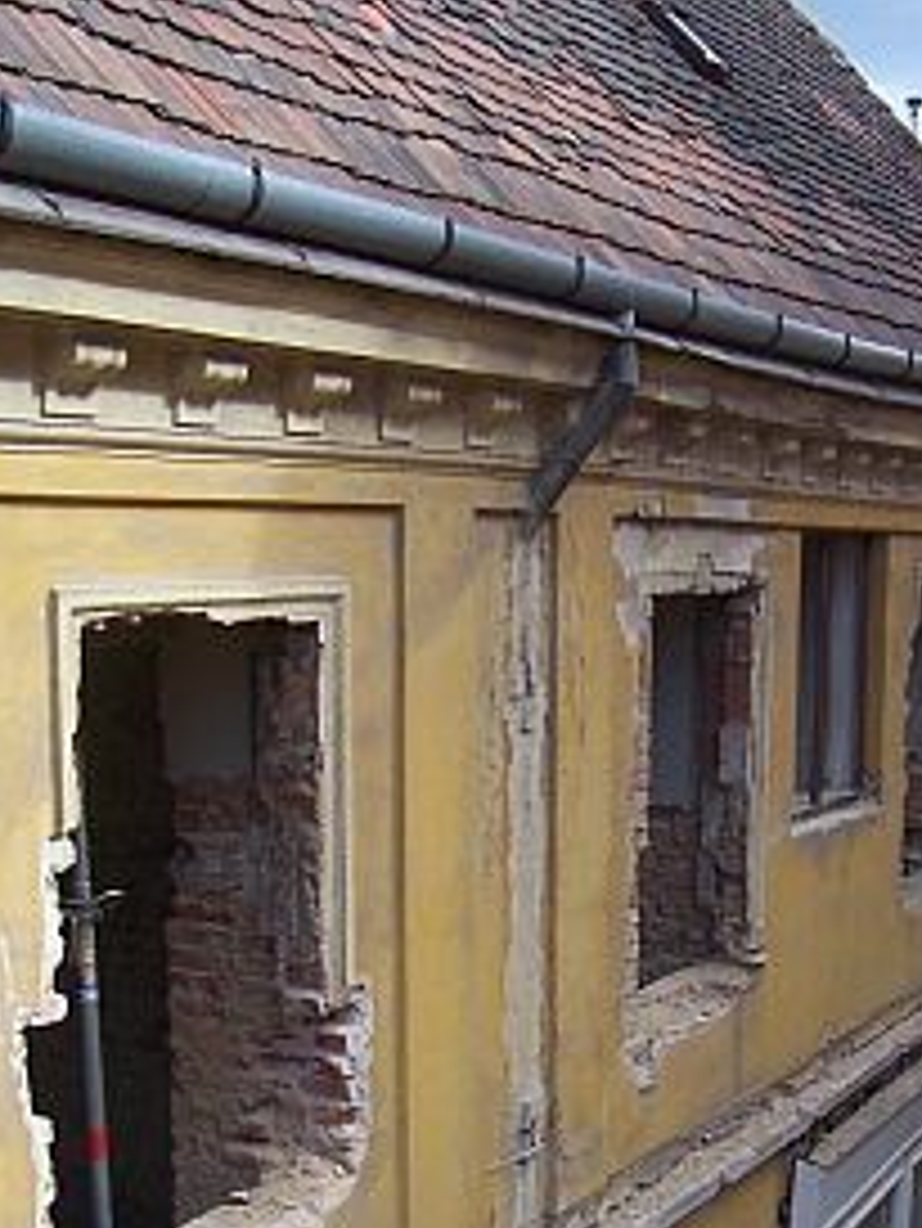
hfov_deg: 26.1
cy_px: 841
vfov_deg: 34.0
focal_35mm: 56
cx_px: 569
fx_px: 1987
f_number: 5.6
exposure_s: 1/180
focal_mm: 5.6
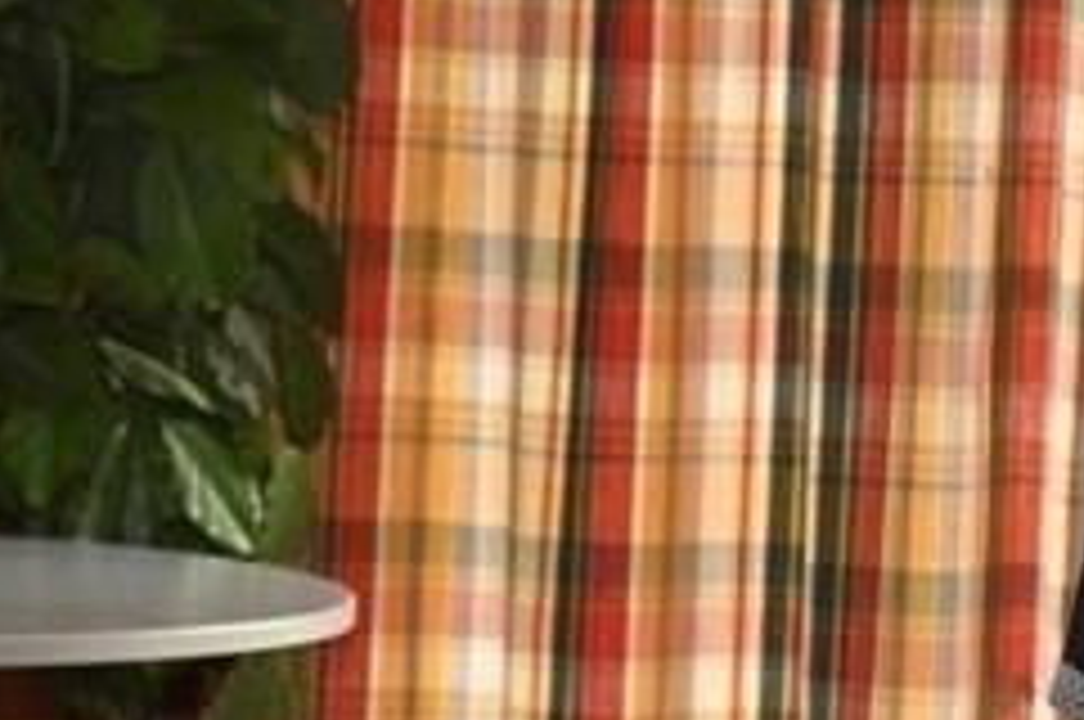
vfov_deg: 4.8
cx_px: 2141
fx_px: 8660
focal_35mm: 288
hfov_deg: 6.9
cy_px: 569
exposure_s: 1/60
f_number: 4
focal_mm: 70
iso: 250
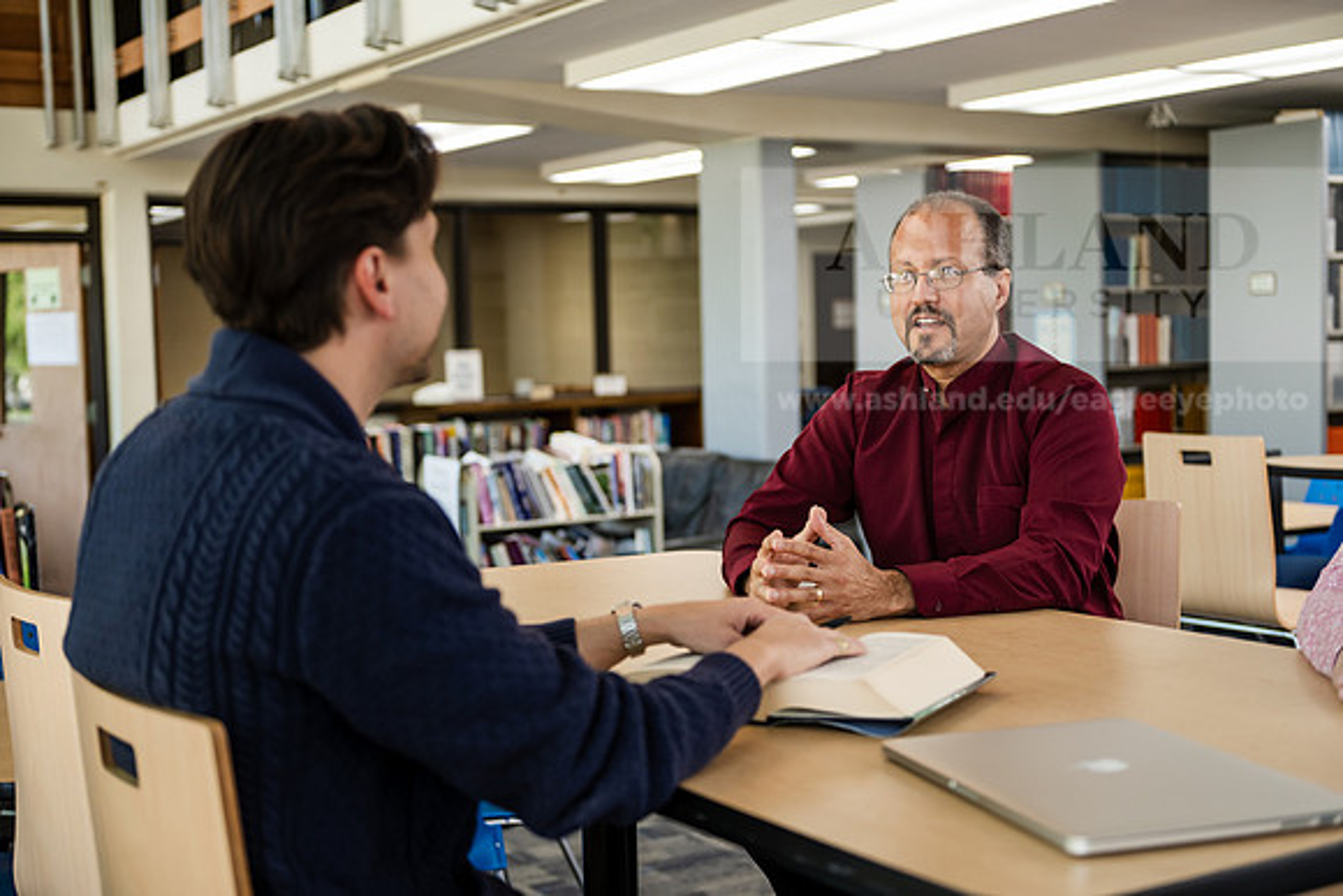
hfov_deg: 39.6
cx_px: 672
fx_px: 1866
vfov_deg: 27.0
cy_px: 448
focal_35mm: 50
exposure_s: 1/200
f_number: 2.8
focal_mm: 50
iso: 640
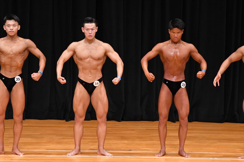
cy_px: 81
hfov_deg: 7.2
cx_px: 122
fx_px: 1931
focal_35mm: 285
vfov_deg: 4.8
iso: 4000
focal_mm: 190
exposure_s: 1/400
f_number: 5.6
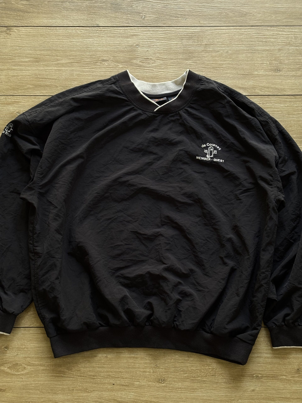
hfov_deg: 28.0
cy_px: 202
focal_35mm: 52
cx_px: 151
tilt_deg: -77.7
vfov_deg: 36.8
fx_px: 605
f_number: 1.6
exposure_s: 1/40
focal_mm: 5.96
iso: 160
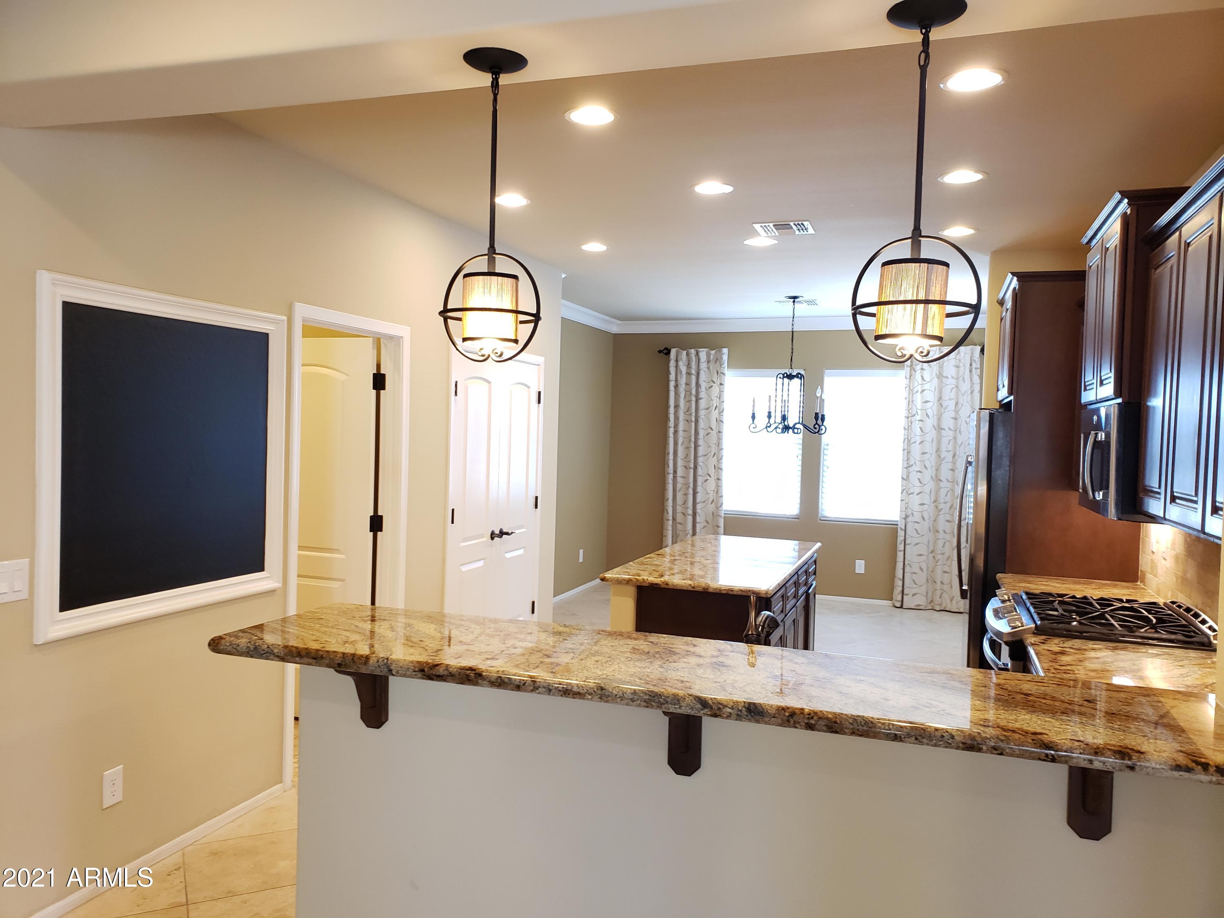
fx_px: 919
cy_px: 459
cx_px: 612
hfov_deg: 67.3
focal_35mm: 26
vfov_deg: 53.1
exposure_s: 1/40
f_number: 2.4
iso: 320
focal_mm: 4.3
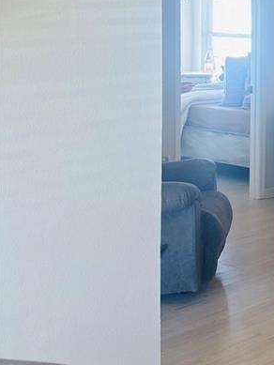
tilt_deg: -2.4
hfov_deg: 17.7
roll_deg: -1.3
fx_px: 781
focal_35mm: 74
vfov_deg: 25.7
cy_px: 57
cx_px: 419
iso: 125
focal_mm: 6.86
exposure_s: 1/120
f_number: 1.78
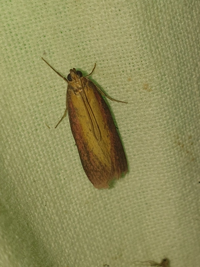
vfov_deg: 67.3
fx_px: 200
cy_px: 134
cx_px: 100
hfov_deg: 53.1
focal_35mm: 26
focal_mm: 4.3
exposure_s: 1/2899
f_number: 2.4
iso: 50
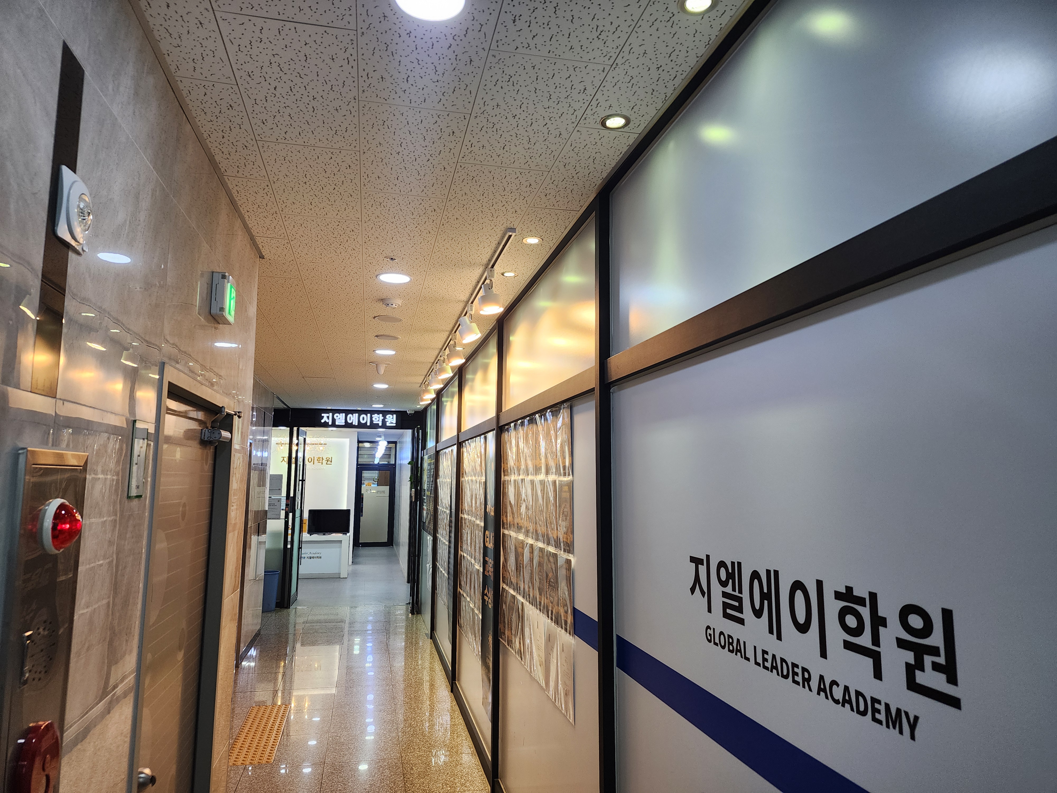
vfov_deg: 58.9
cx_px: 528
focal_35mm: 23
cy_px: 396
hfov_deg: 73.9
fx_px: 702
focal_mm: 6.4
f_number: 1.8
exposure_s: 1/120
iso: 160
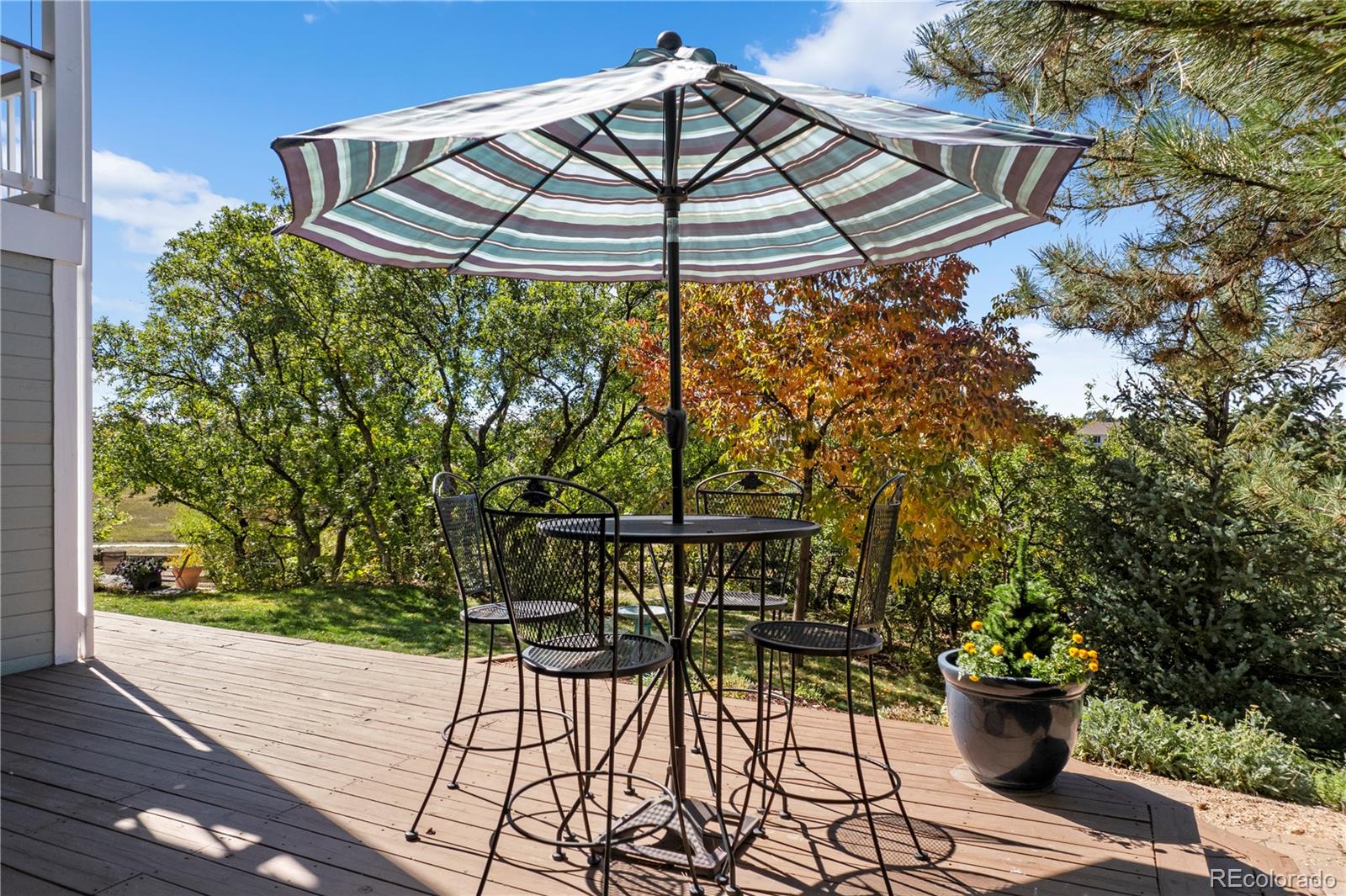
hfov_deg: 78.6
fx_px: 822
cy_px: 448
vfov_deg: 57.2
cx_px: 673
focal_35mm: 22
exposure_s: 1/730
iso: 110
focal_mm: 8.38
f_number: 2.8
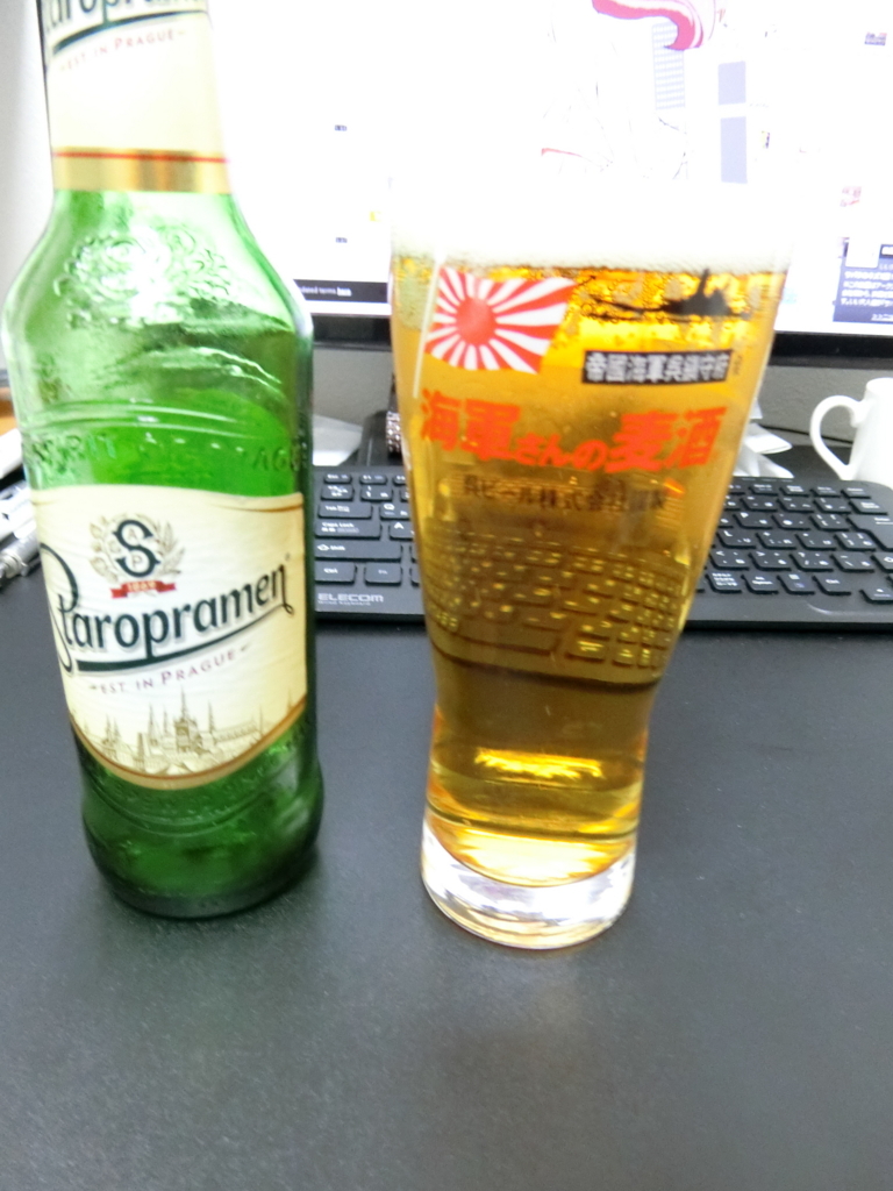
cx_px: 446
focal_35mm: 25
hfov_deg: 54.9
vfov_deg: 69.4
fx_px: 860
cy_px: 596
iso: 1600
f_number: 2.8
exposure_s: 1/20
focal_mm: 5.4
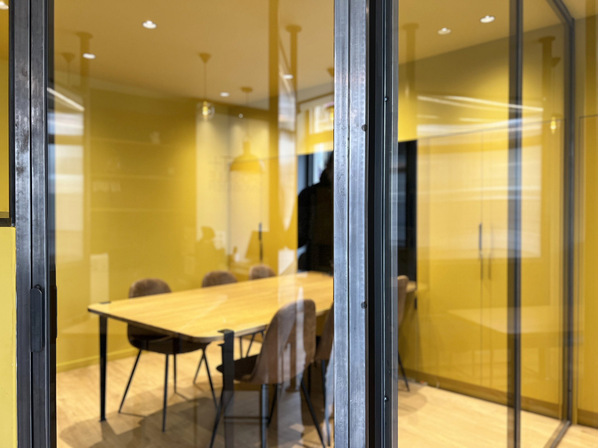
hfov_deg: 67.3
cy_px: 224
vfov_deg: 53.1
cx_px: 299
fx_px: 449
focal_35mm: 26
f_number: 1.5
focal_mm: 5.7
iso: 100
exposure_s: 1/50
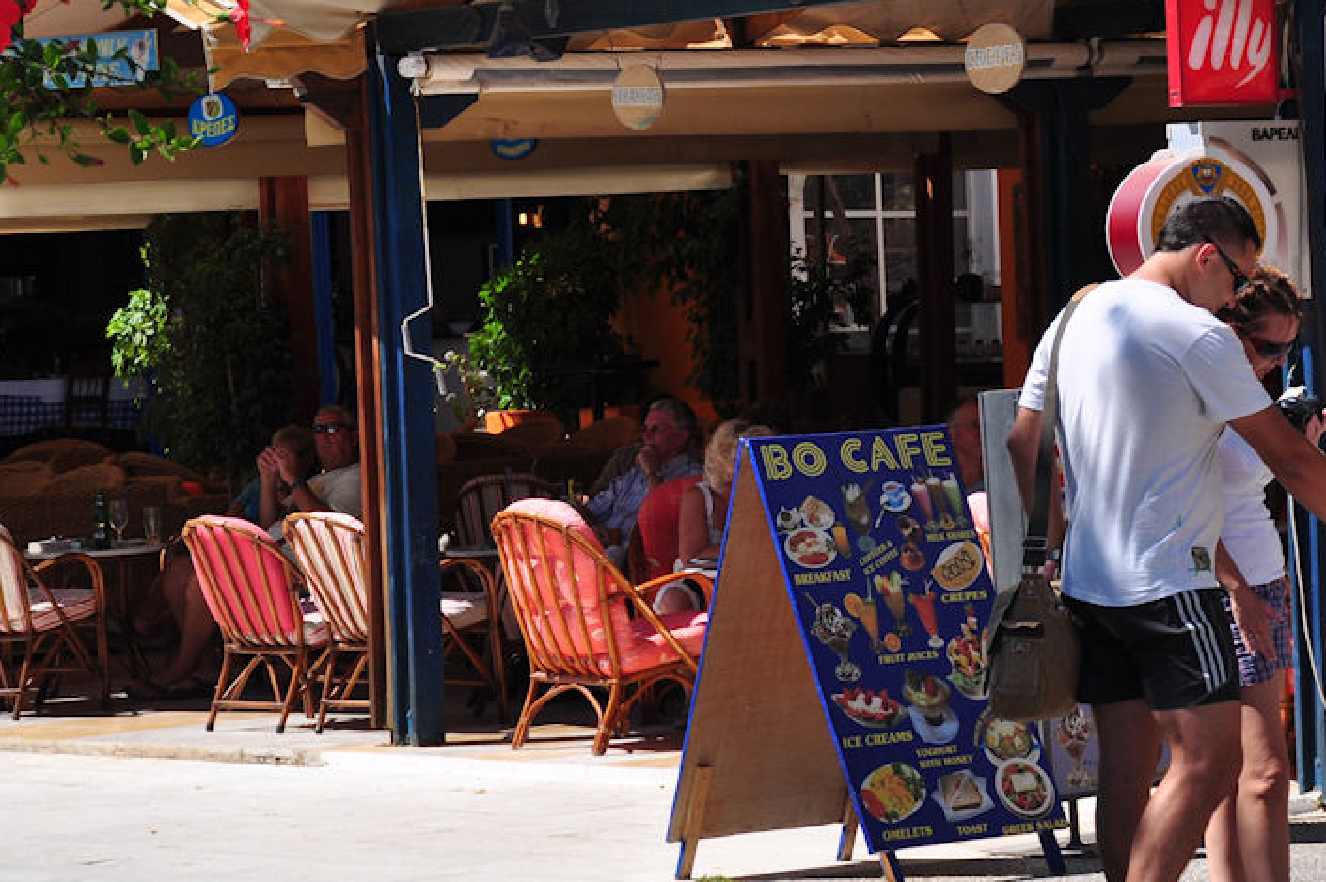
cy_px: 323
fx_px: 6104
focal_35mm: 166
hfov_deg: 12.4
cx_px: 865
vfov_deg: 8.3
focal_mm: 65
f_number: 9
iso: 200
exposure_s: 1/500
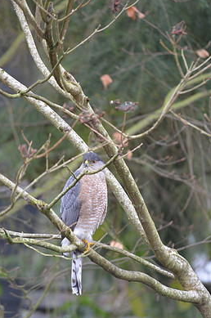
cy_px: 167
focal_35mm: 520
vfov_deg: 4.0
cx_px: 93
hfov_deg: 2.6
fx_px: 4588
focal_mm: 300
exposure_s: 1/200
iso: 1600
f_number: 5.6
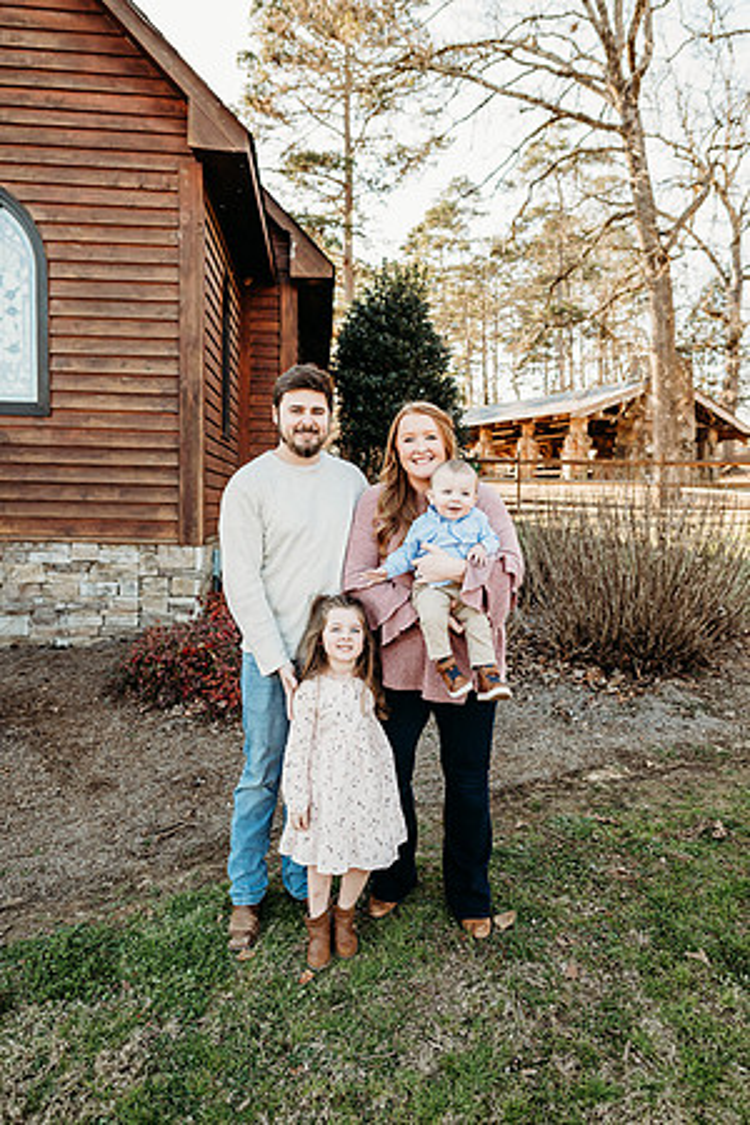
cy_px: 562
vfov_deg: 73.7
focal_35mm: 24
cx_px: 375
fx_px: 750
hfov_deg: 53.1
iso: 250
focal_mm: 24
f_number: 2.8
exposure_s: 1/320
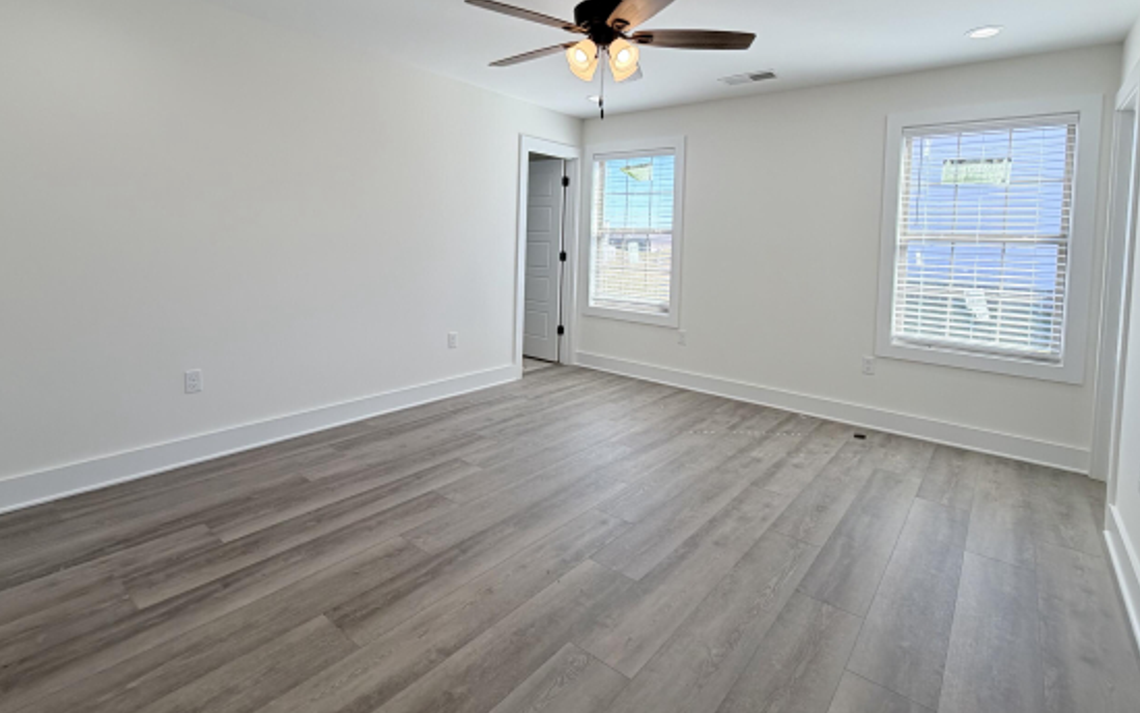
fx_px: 559
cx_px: 554
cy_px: 263
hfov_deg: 91.1
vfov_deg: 64.0
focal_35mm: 18
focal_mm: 2.22
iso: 40
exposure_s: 1/120
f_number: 2.2
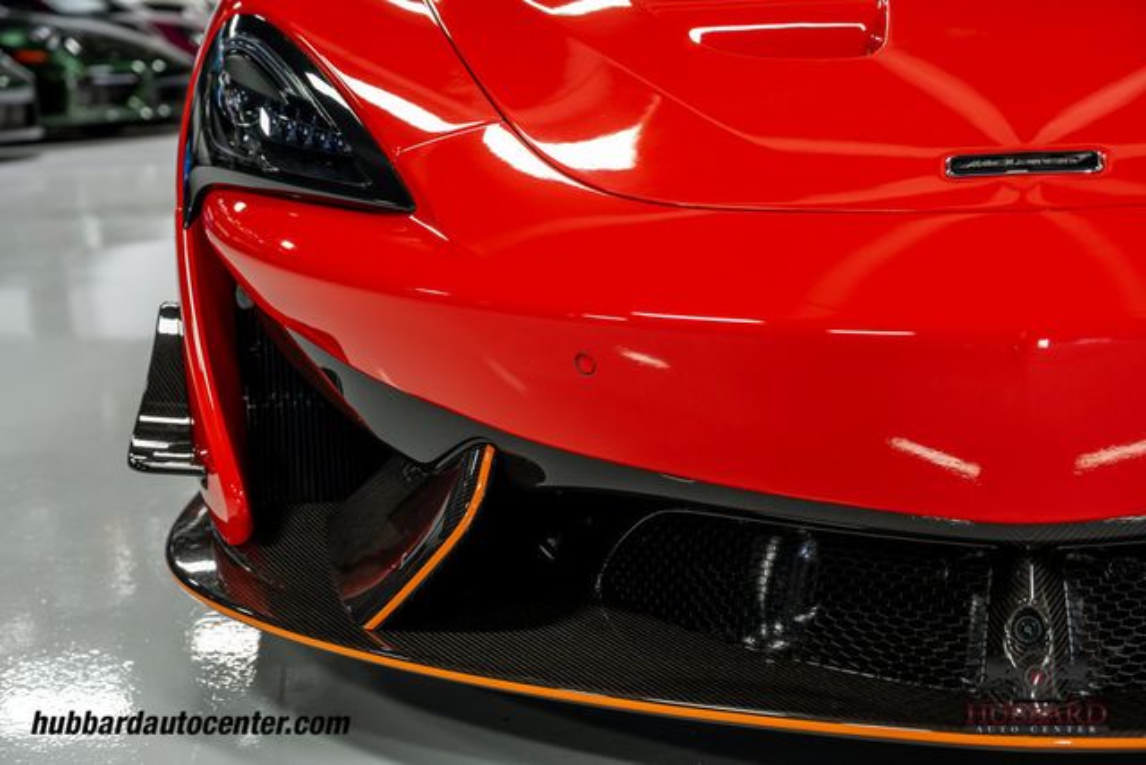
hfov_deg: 35.6
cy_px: 382
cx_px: 573
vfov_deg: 24.2
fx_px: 1783
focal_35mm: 56
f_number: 5
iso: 800
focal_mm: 56
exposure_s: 1/60
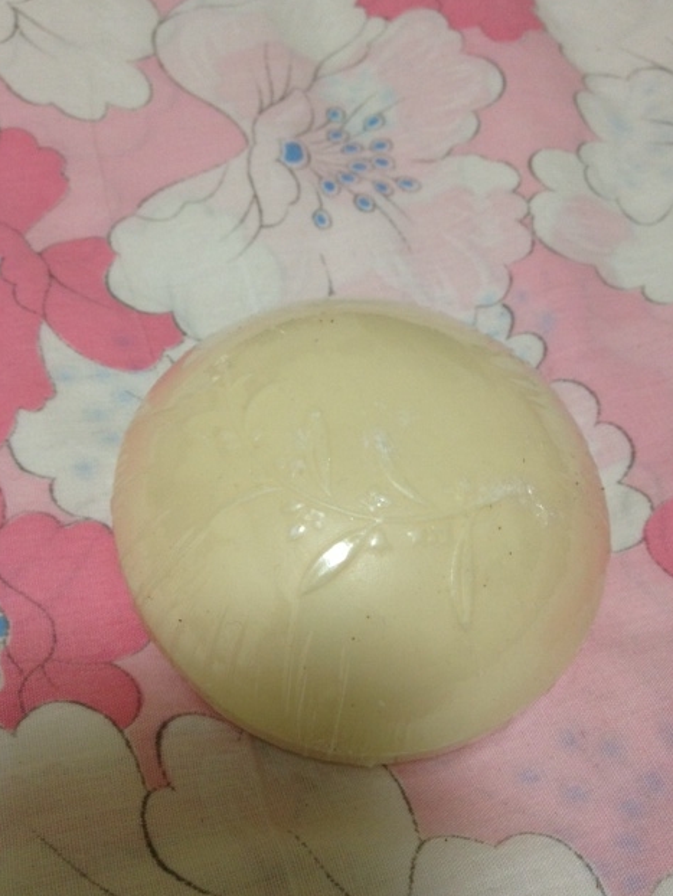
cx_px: 342
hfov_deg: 39.7
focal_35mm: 36
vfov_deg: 51.3
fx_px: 933
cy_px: 447
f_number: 2.4
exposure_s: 1/20
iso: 125
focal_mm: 4.28
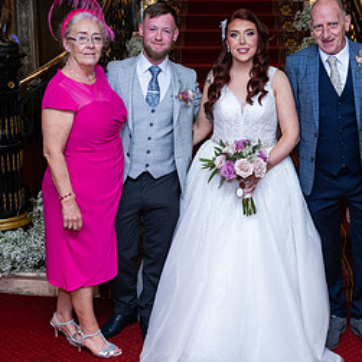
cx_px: 209
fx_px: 627
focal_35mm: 53
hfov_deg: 32.1
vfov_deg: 32.0
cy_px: 135
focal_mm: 27
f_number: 3.5
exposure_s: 1/160
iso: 800
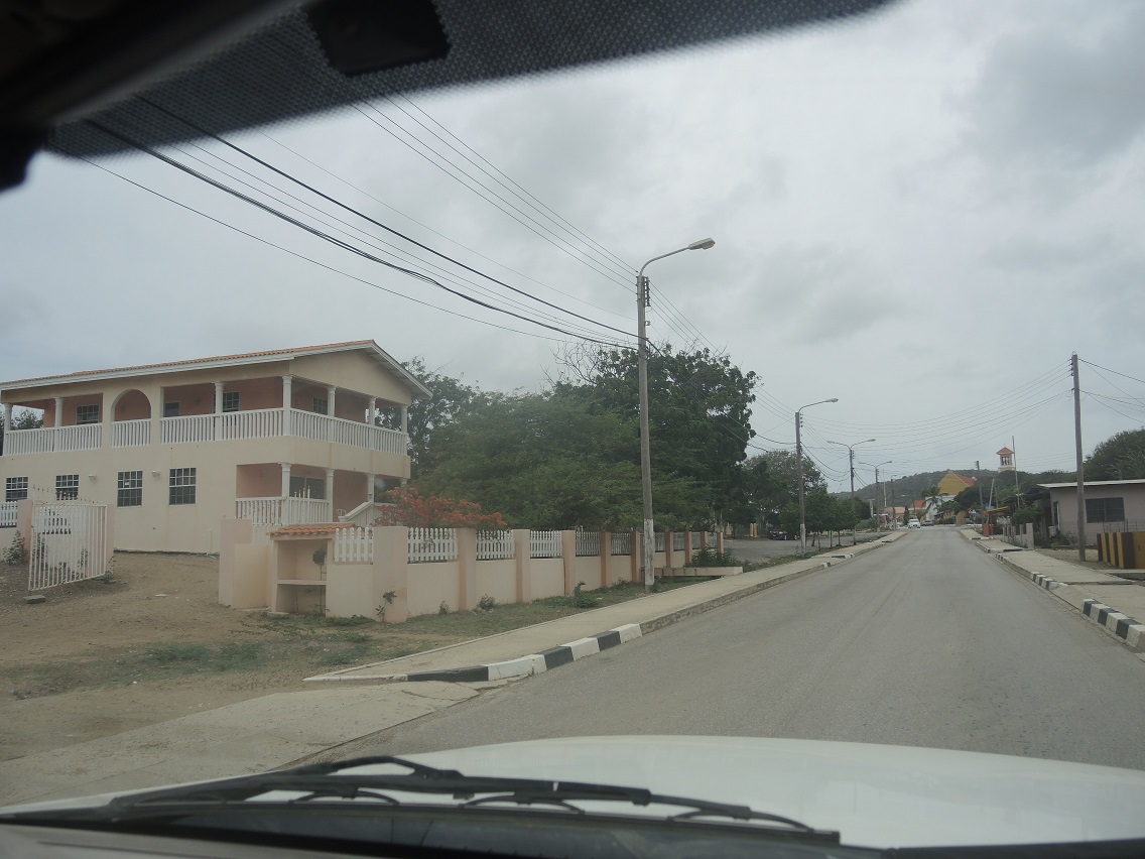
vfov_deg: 49.7
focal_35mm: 28
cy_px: 430
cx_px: 572
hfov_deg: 63.4
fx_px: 926
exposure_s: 1/1250
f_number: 2.5
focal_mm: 6
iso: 80
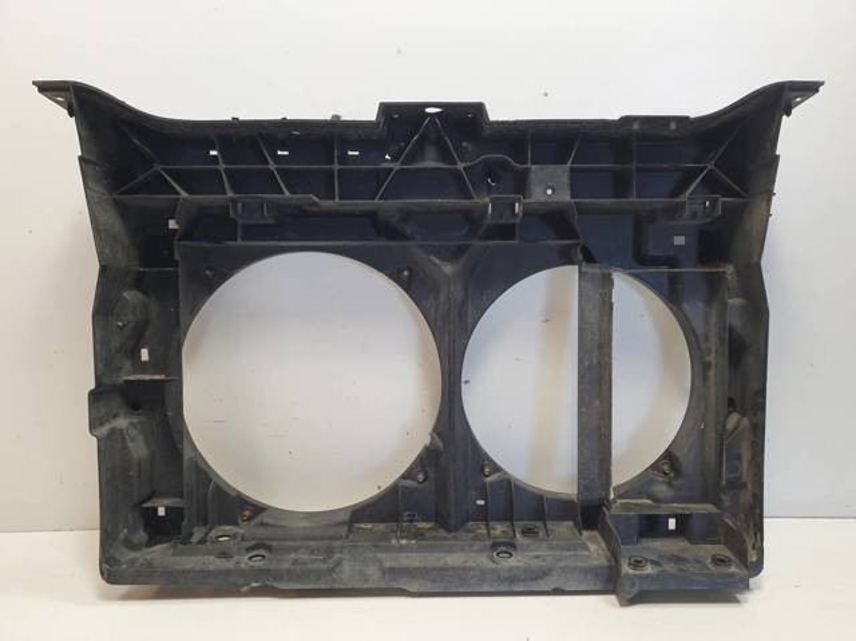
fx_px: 642
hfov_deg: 67.3
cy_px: 320
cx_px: 428
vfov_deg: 53.0
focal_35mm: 26
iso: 50
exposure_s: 1/50
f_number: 2.4
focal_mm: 4.3
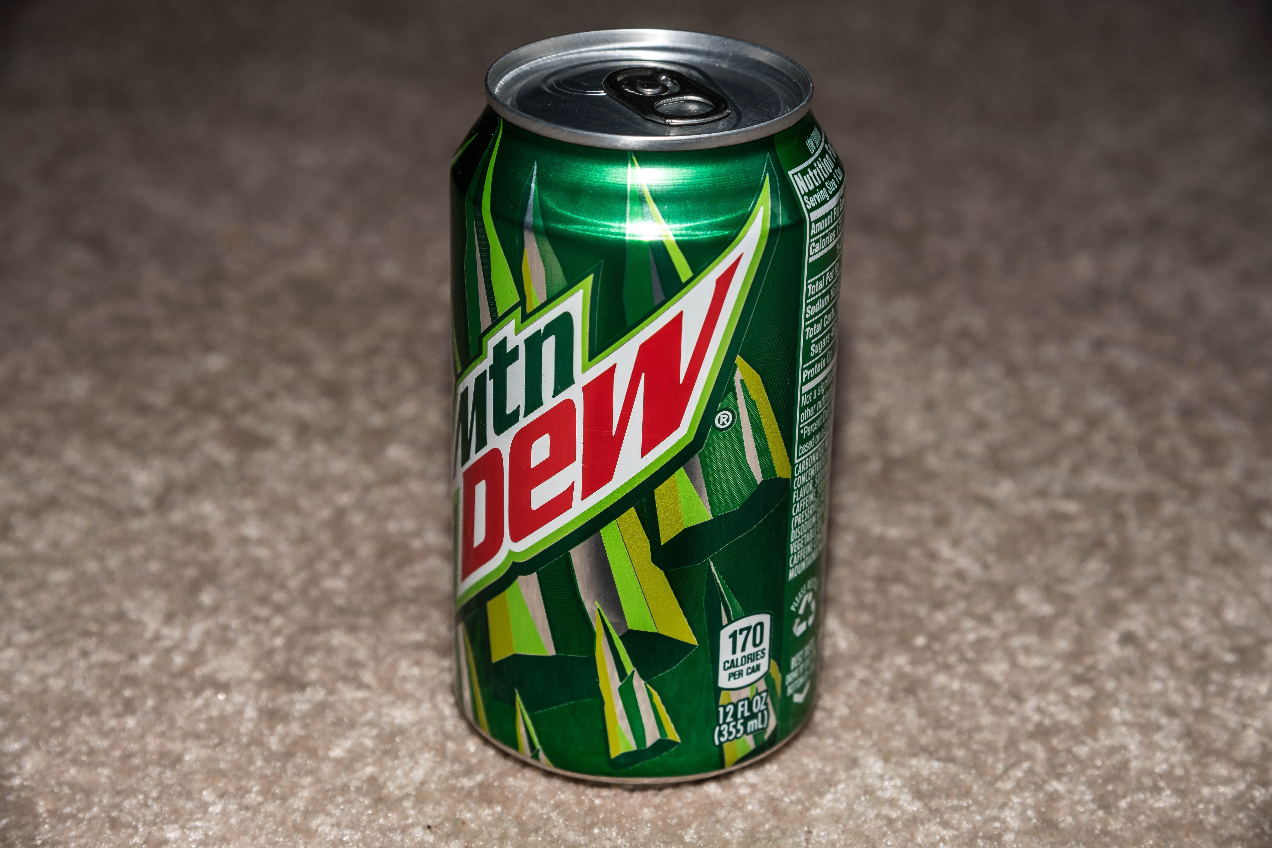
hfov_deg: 21.9
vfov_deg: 14.7
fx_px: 3286
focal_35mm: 93
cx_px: 637
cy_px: 425
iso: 100
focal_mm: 92
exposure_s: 1/60
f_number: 8
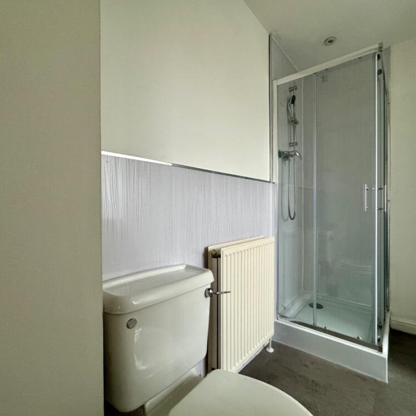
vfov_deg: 84.0
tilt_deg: -0.3
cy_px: 210
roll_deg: +0.9
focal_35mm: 17
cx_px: 227
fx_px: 231
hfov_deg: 83.8
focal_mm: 2.22
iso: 400
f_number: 2.2
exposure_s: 1/60
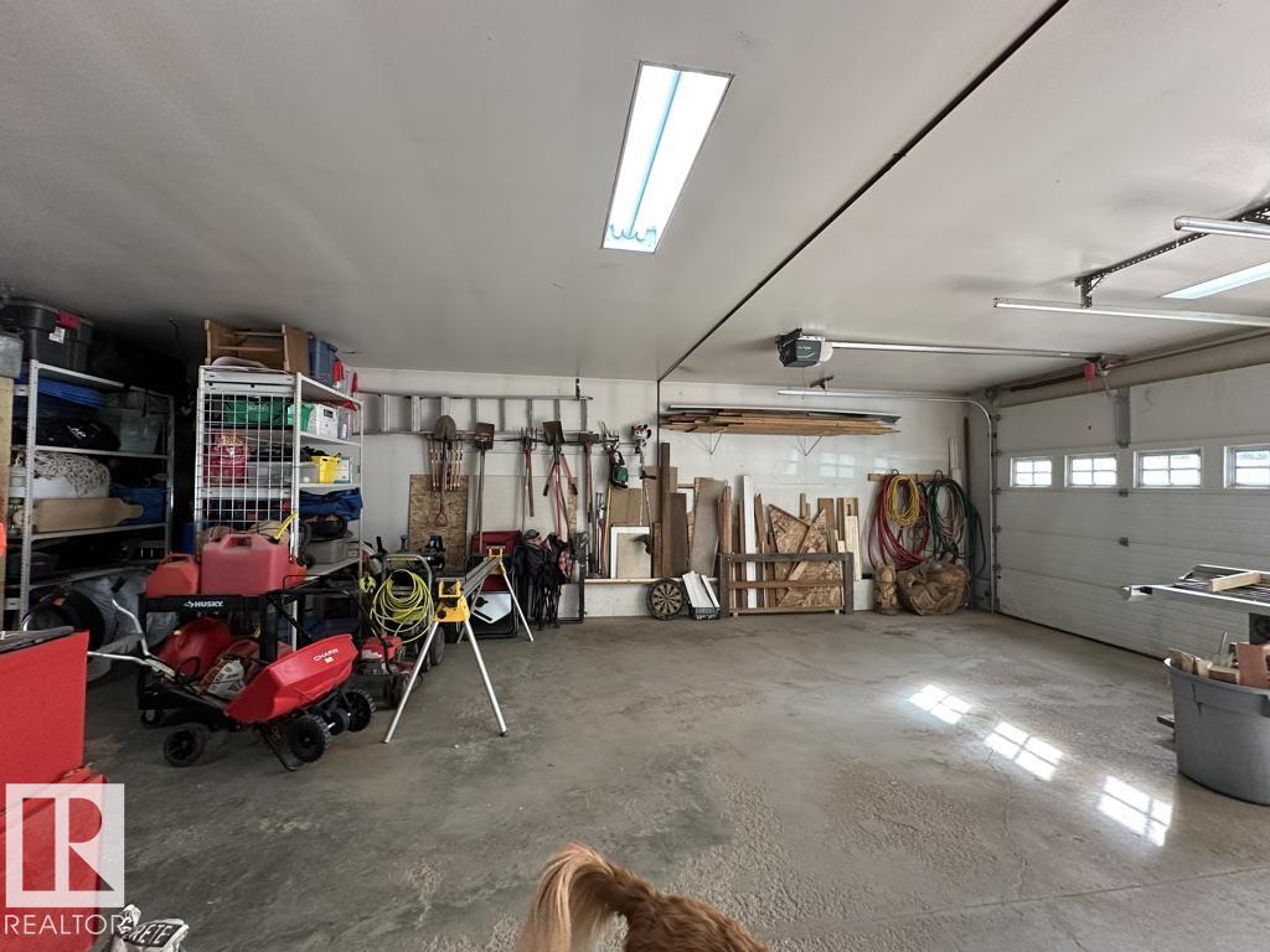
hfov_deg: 102.1
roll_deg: -1.1
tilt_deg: +1.1
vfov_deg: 85.7
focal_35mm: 14
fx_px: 514
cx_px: 635
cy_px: 476
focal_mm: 2.22
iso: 250
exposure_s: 1/120
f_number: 2.2
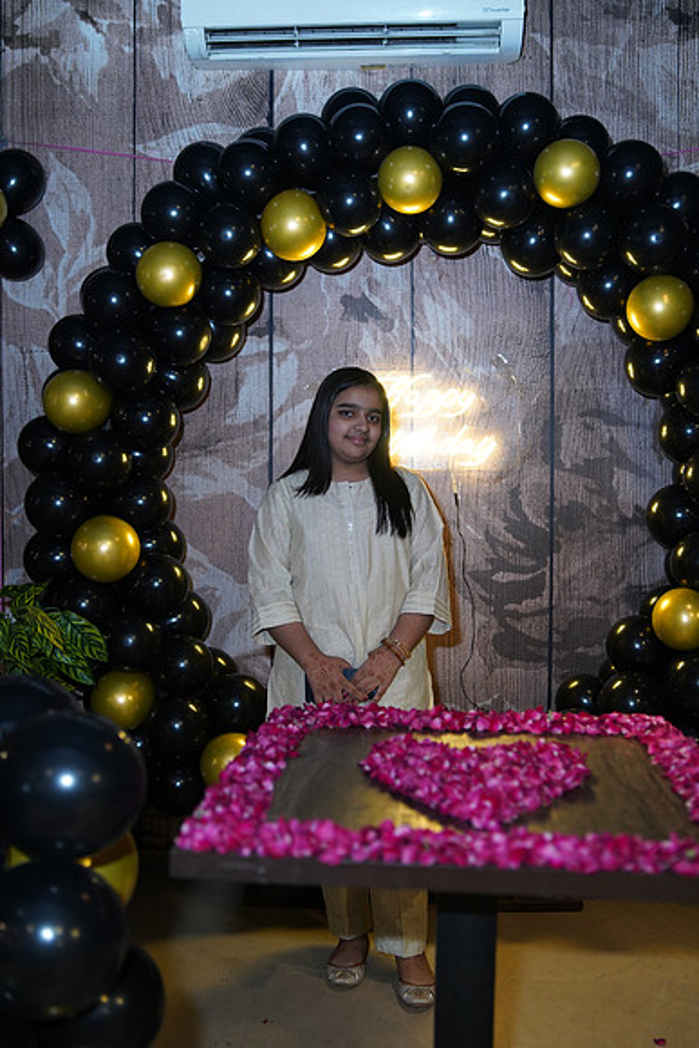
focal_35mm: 35
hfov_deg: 37.9
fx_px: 1019
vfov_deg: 54.4
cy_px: 524
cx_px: 350
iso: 2000
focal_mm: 35
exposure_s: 1/200
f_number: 2.2
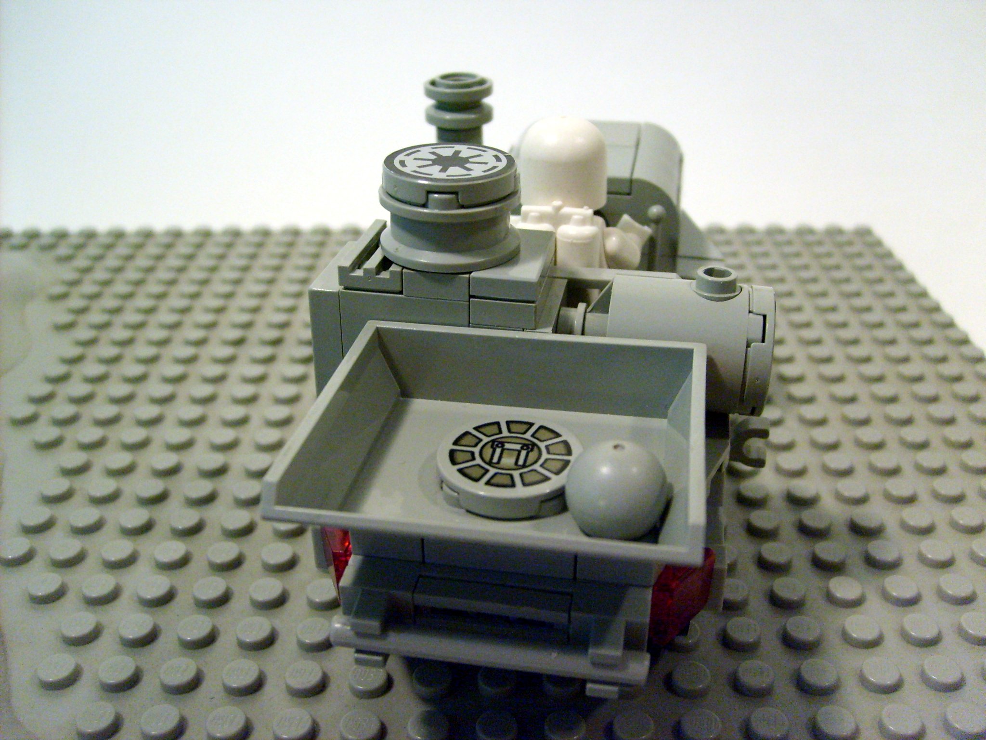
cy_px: 370
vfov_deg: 40.7
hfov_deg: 52.6
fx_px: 997
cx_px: 493
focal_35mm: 35
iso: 200
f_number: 2.8
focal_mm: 5.8
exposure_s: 1/60
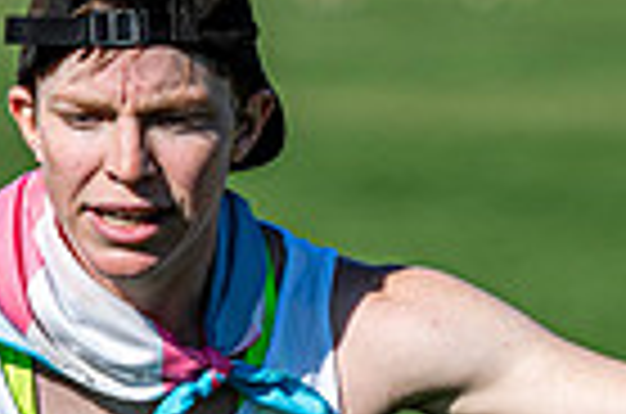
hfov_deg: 2.4
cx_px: 252
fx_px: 14712
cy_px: 461
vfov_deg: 1.6
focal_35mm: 848
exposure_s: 1/2000
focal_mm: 135
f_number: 3.2
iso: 100
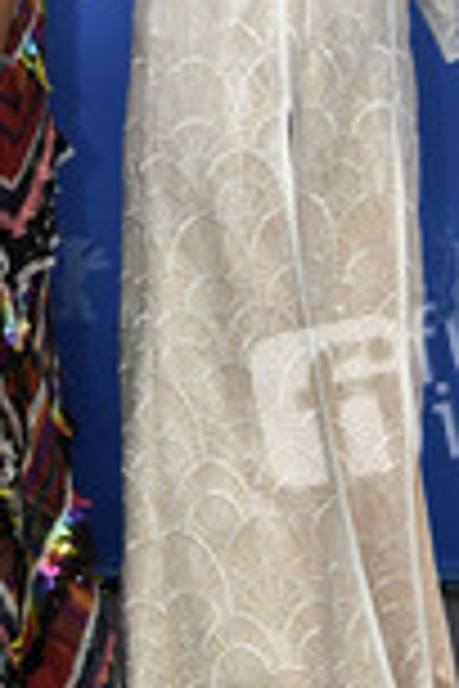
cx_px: 72
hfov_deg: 11.2
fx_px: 2320
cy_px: 157
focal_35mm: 121
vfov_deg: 16.8
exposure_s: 1/160
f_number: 5
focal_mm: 31
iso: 640
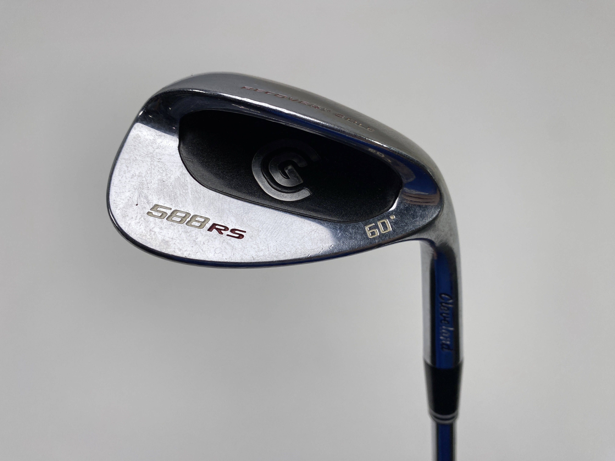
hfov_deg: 69.4
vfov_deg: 54.9
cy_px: 230
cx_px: 308
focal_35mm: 25
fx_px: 444
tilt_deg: -56.7
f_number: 1.8
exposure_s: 1/669
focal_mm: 4.25
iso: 32
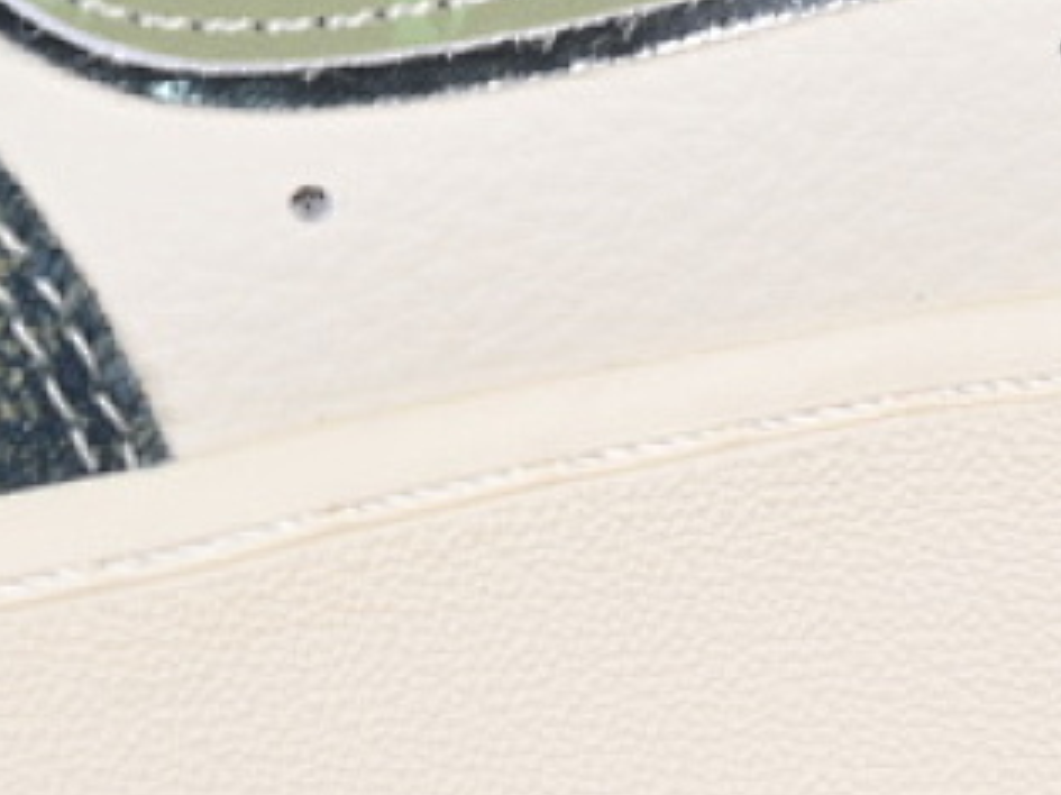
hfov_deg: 8.0
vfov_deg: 6.0
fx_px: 7568
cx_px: 542
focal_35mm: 247
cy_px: -185
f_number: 7.1
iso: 160
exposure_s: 1/80
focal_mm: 50
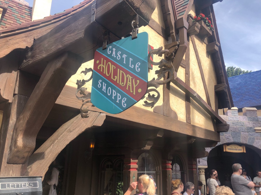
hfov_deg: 63.4
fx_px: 211
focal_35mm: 28
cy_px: 98
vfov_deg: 49.7
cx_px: 130
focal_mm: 4
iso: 20
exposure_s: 1/774
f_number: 1.8
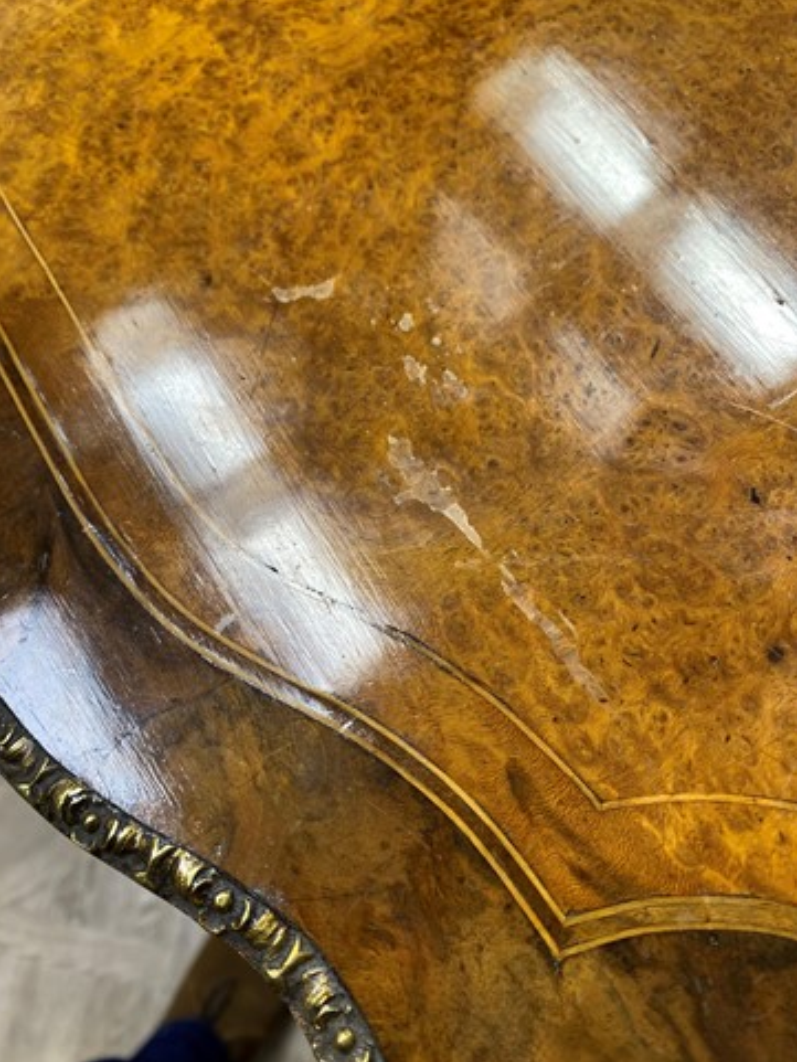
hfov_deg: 53.1
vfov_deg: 67.3
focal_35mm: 26
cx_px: 394
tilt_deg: -68.0
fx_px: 798
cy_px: 539
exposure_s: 1/100
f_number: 1.8
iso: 64
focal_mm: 4.25
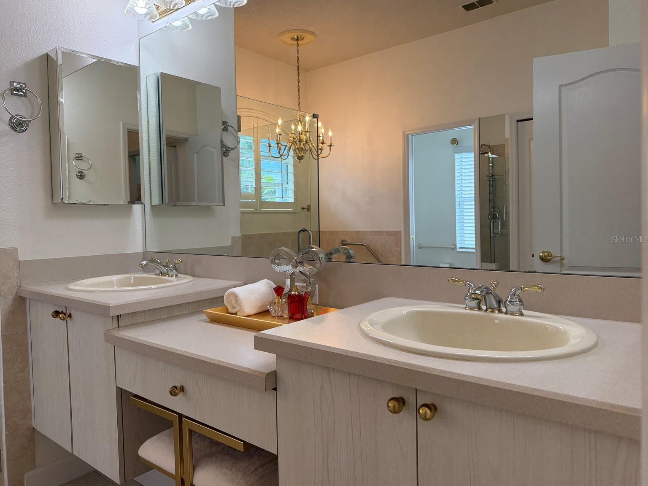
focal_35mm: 25
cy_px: 239
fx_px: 468
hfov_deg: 69.4
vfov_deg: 54.9
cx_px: 313
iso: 100
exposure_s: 1/170
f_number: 1.78
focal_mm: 6.76
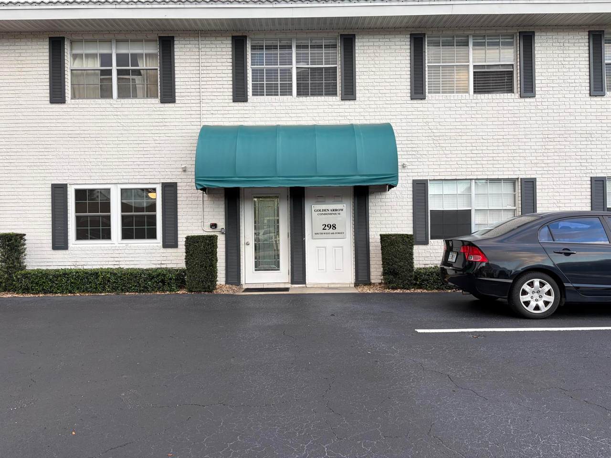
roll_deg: +1.1
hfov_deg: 67.3
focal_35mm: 26
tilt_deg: +0.2
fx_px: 459
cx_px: 306
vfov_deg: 53.1
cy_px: 229
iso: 32
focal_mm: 5.96
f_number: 1.6
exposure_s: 1/127
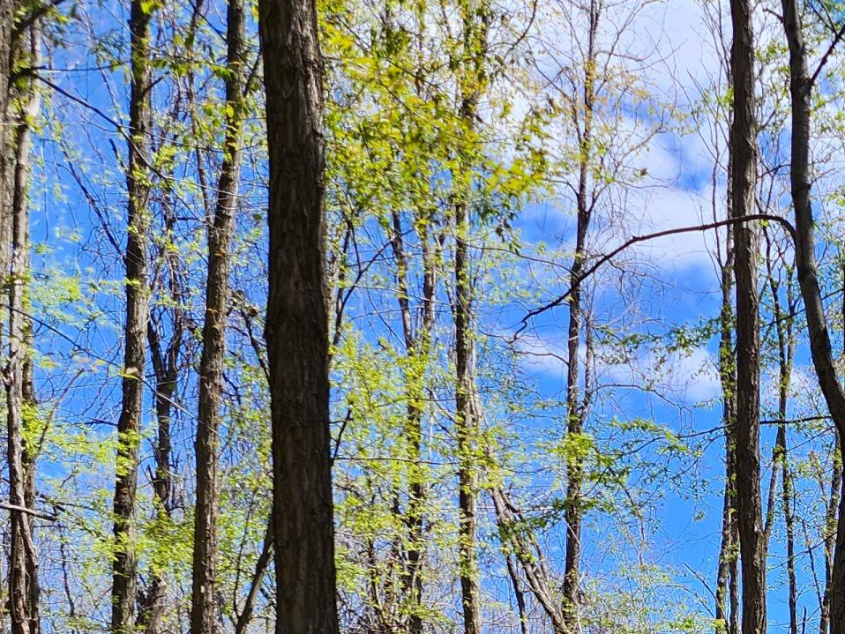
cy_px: 929
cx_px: 1011
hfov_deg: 24.5
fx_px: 1758
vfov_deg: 18.3
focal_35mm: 72
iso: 12
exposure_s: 1/461
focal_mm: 6.4
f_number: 1.8
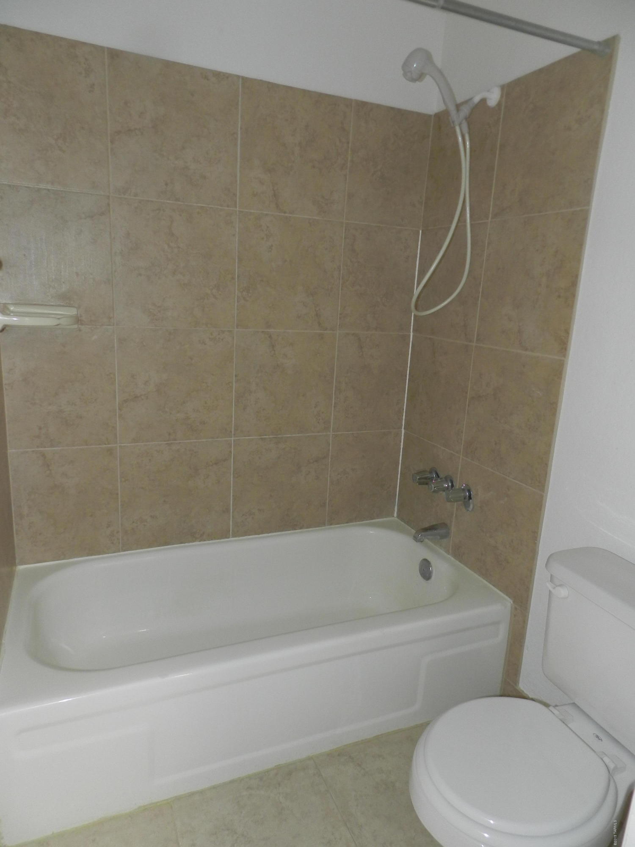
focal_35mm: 23
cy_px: 424
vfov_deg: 73.9
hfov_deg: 58.9
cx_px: 318
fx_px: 563
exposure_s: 1/30
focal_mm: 4
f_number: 3.4
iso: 200
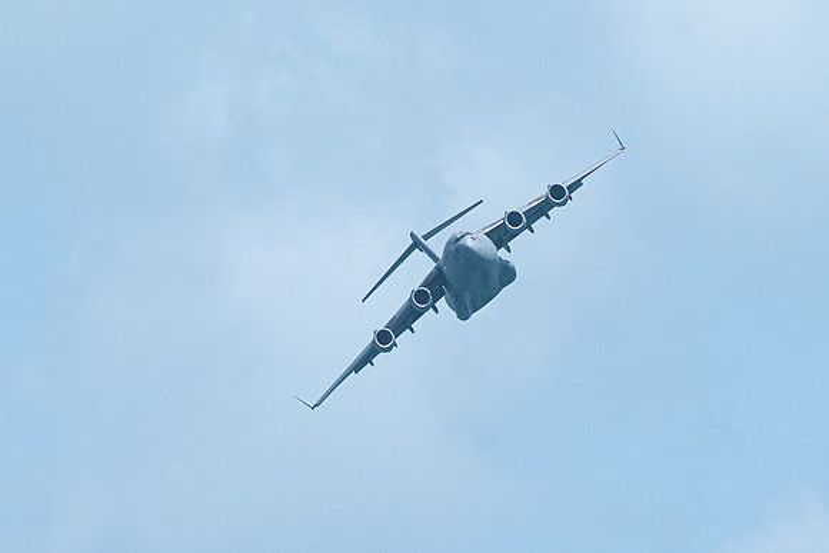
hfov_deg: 2.6
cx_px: 411
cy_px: 275
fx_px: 18161
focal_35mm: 789
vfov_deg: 1.7
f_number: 10
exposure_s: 1/1250
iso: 640
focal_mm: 400
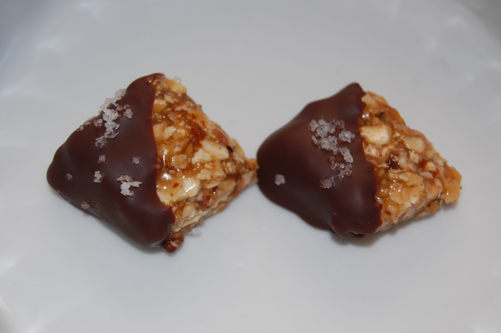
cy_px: 166
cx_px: 250
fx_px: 1147
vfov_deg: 16.5
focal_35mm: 82
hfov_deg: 24.6
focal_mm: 55
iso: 320
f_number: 5.6
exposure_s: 1/60
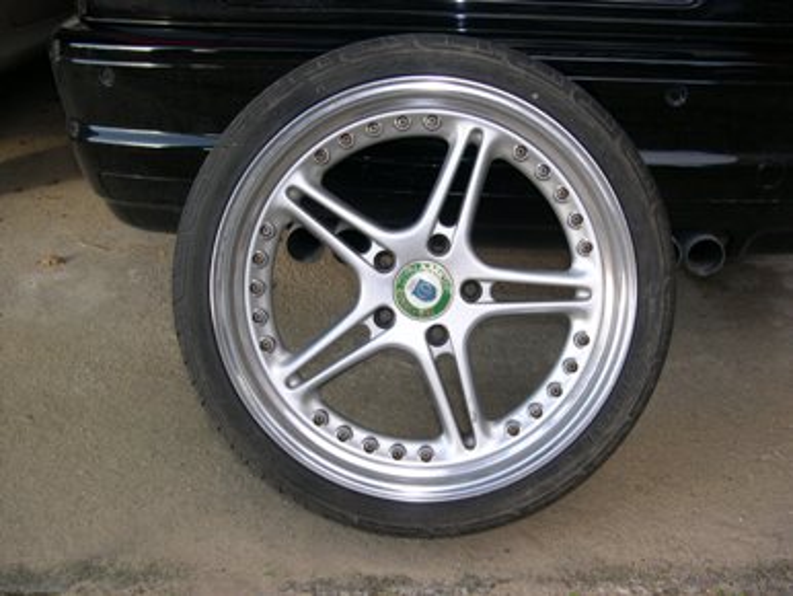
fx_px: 871
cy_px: 298
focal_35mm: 38
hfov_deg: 48.9
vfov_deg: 37.8
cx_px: 396
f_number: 2.8
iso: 100
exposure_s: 1/152
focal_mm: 8
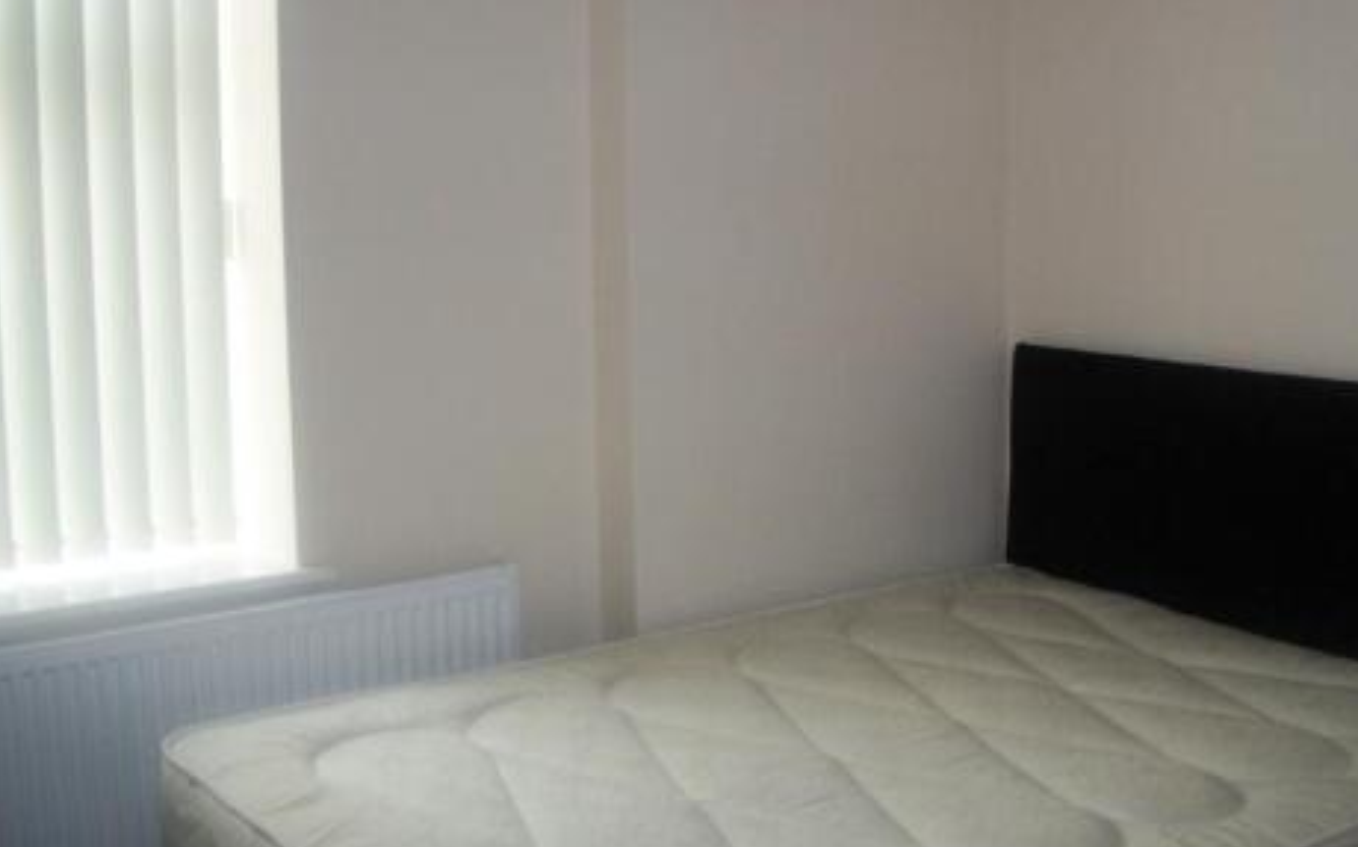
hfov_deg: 46.1
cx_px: 790
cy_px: 406
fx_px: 1591
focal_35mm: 43
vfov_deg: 29.8
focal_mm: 5.7
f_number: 2.9
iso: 160
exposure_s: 1/30
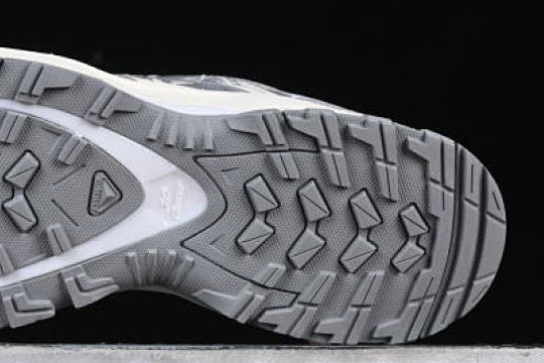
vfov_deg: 9.1
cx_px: 95
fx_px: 2266
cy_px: 119
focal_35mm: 150
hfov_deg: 13.6
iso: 160
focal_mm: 50
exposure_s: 1/80
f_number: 8
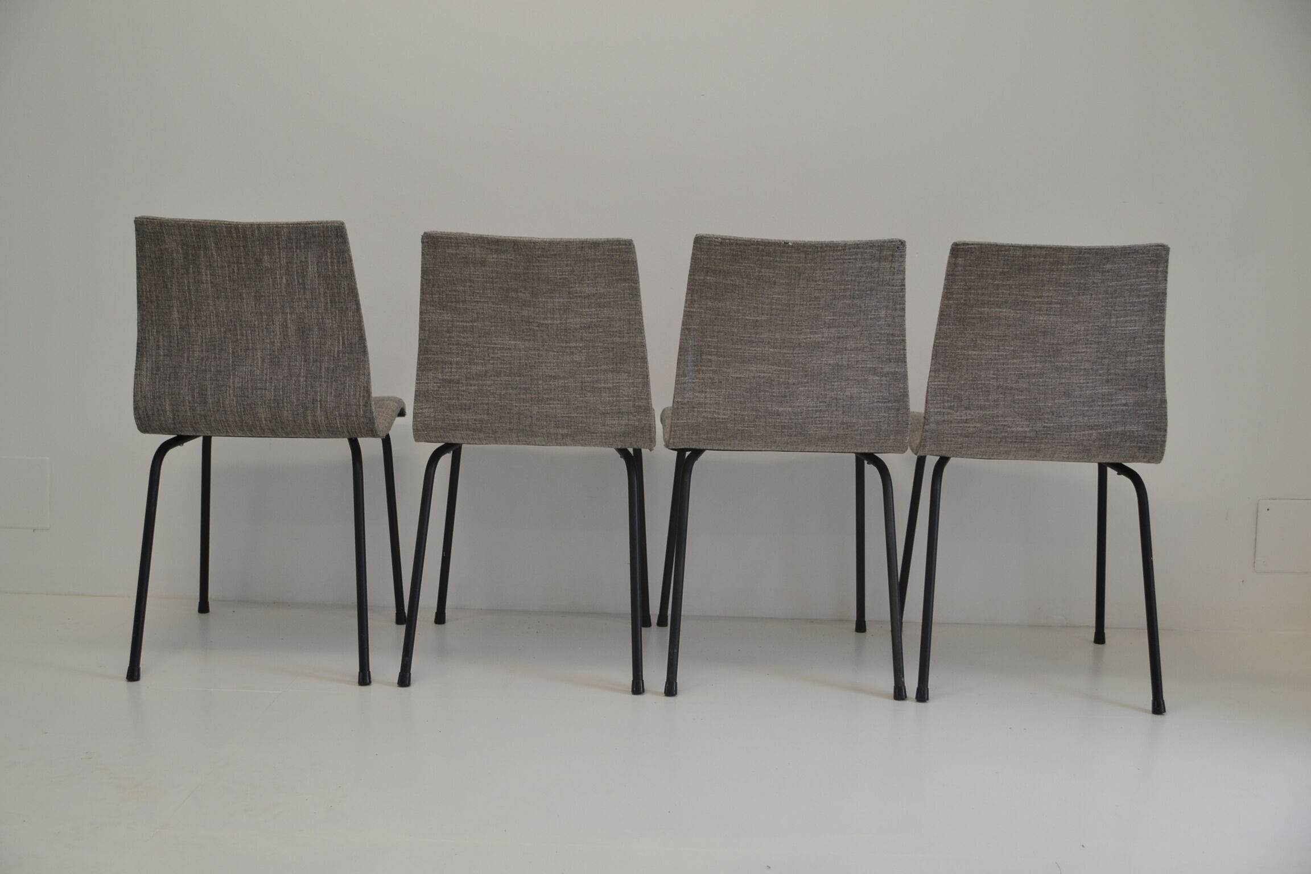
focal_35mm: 39
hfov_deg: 49.6
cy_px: 437
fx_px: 1420
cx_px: 656
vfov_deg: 34.2
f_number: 5
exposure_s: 1/80
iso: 400
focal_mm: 26
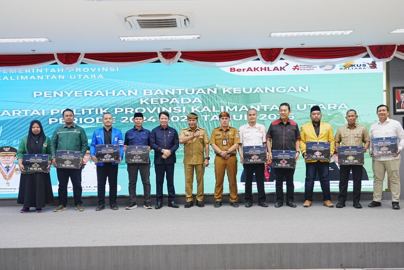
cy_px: 135
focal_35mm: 38
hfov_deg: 50.7
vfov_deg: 35.1
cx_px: 202
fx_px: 427
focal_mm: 38
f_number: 6.3
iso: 3200
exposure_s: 1/160
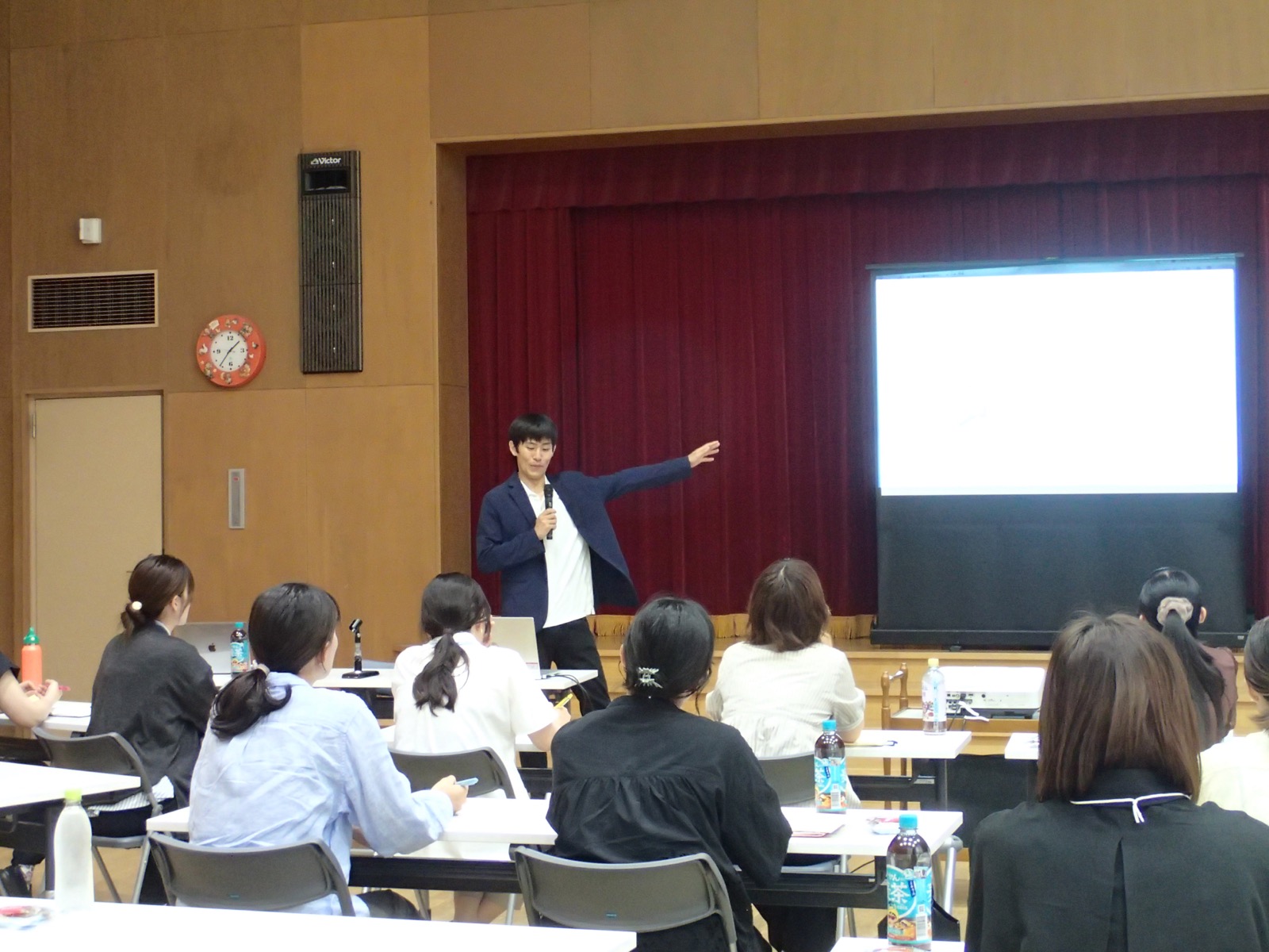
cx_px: 634
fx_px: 2090
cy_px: 476
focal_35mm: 57
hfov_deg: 33.8
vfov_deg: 25.7
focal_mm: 10.29
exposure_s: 1/20
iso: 800
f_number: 5
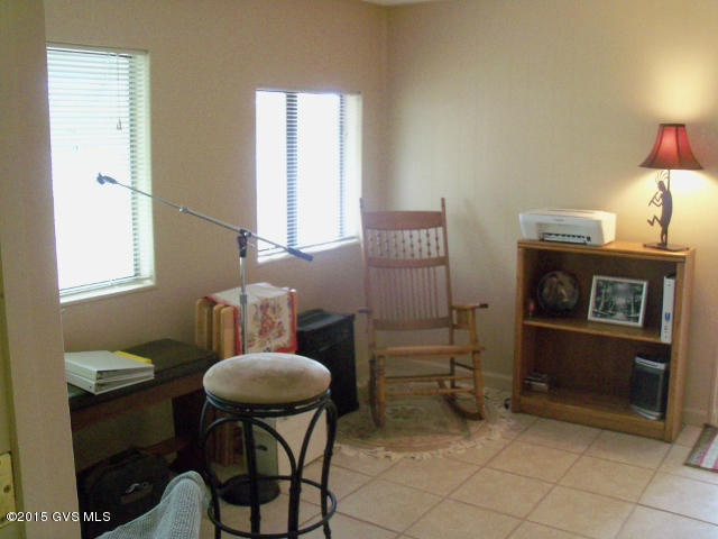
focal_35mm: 35
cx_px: 359
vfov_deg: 40.7
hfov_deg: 52.6
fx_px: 726
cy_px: 270
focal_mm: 6.3
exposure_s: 1/30
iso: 400
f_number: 3
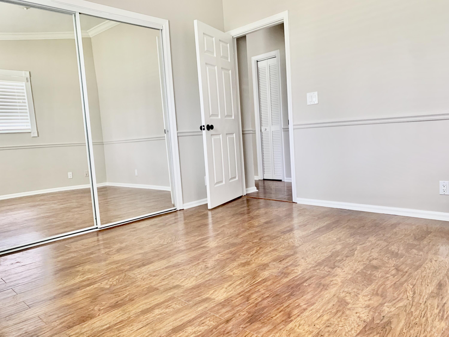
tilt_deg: -5.5
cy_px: 168
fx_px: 337
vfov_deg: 53.1
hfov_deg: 67.3
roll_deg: +3.3
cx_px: 224
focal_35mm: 26
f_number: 1.8
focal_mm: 4.25
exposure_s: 1/60
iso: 125
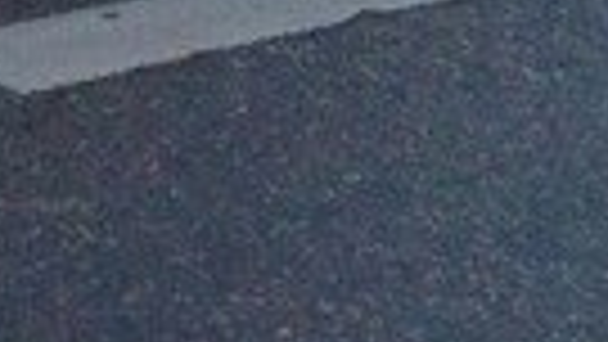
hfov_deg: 11.6
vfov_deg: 7.5
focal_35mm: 154
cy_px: -403
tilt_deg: -13.6
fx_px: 2483
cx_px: -820
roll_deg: -3.8
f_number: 2.2
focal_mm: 4.15
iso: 64
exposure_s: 1/33
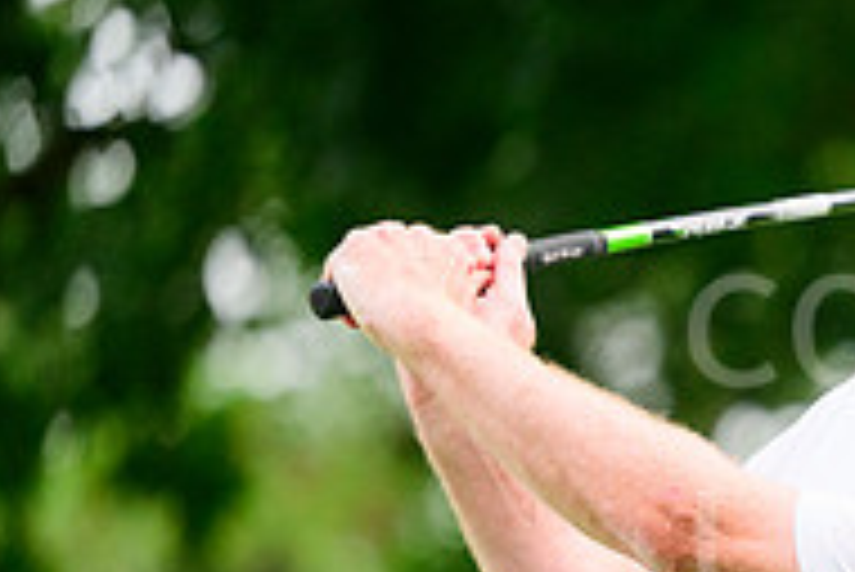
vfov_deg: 3.1
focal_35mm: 442
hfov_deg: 4.6
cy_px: 606
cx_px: 1278
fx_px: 10505
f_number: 2.8
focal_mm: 145
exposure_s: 1/2000
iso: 1600
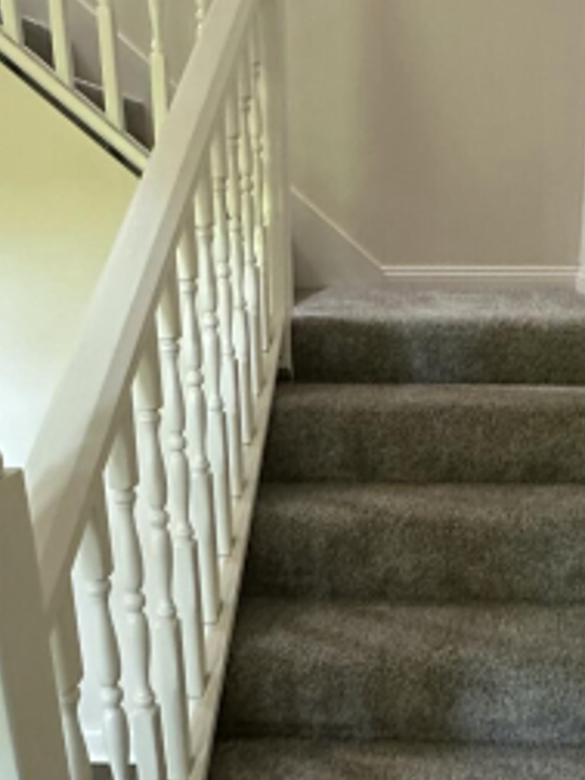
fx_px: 834
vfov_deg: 50.0
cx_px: 430
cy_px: 435
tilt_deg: -15.1
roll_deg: -1.8
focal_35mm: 37
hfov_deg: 37.8
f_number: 2.2
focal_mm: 2.22
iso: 1000
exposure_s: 1/60
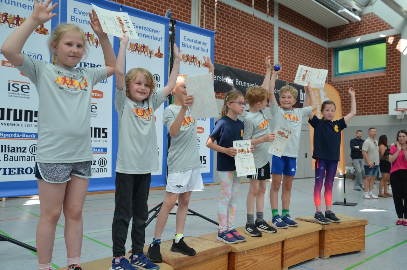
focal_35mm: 32
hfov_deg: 59.6
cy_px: 135
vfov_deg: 41.5
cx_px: 204
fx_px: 355
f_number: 5.6
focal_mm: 21
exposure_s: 1/125
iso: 200
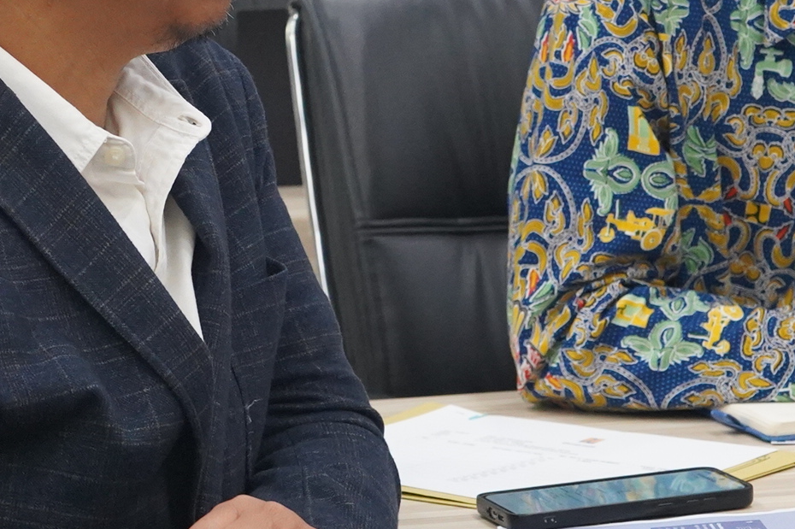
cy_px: 173
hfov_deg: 10.6
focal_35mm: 194
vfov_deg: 7.1
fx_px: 4282
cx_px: 561
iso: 5000
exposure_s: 1/160
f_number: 5.6
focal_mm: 60
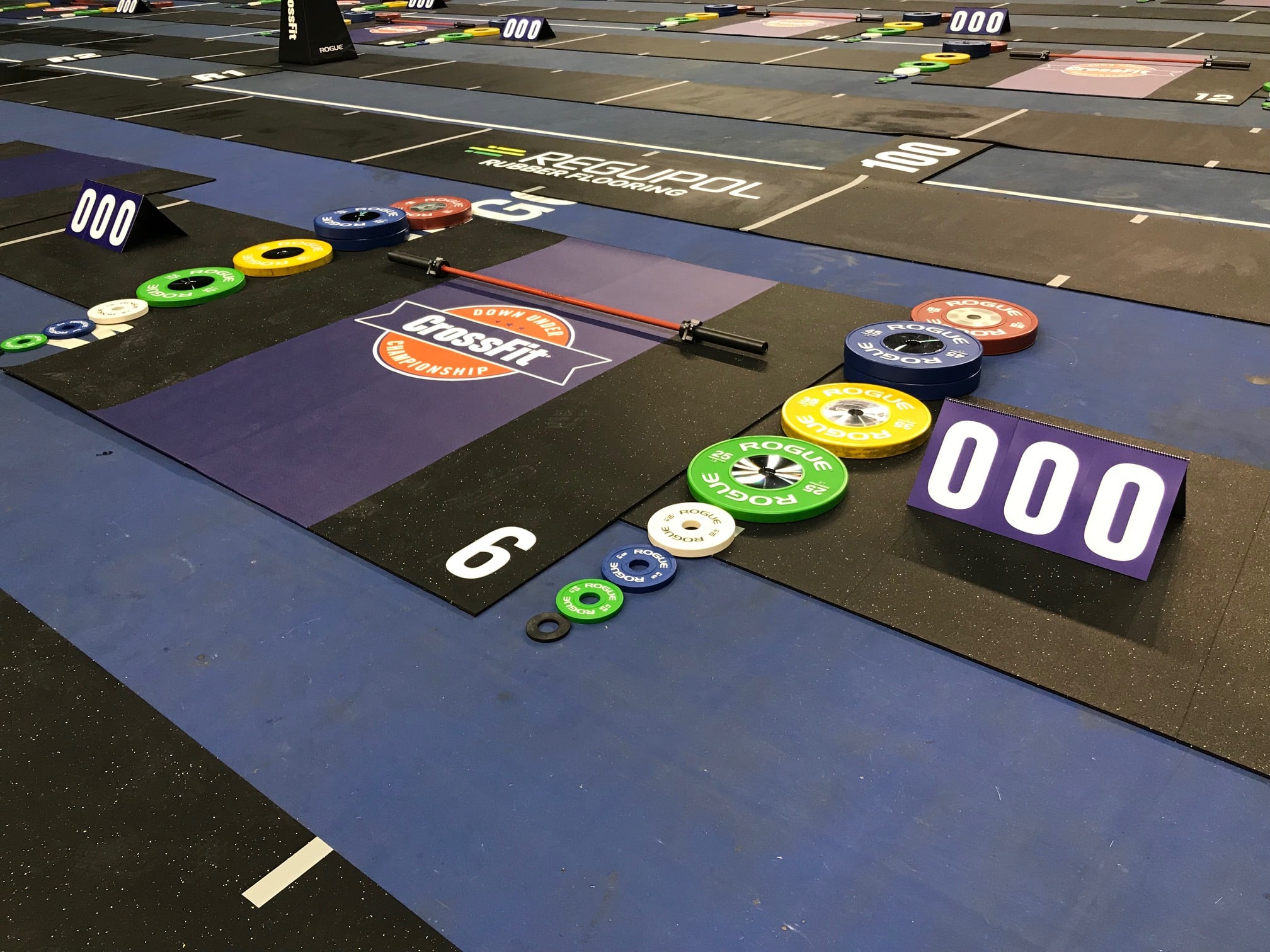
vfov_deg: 49.7
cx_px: 635
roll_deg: +2.7
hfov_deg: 63.4
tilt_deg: -28.4
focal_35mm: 28
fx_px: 1027
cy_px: 476
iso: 25
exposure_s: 1/33
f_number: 1.8
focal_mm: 3.99
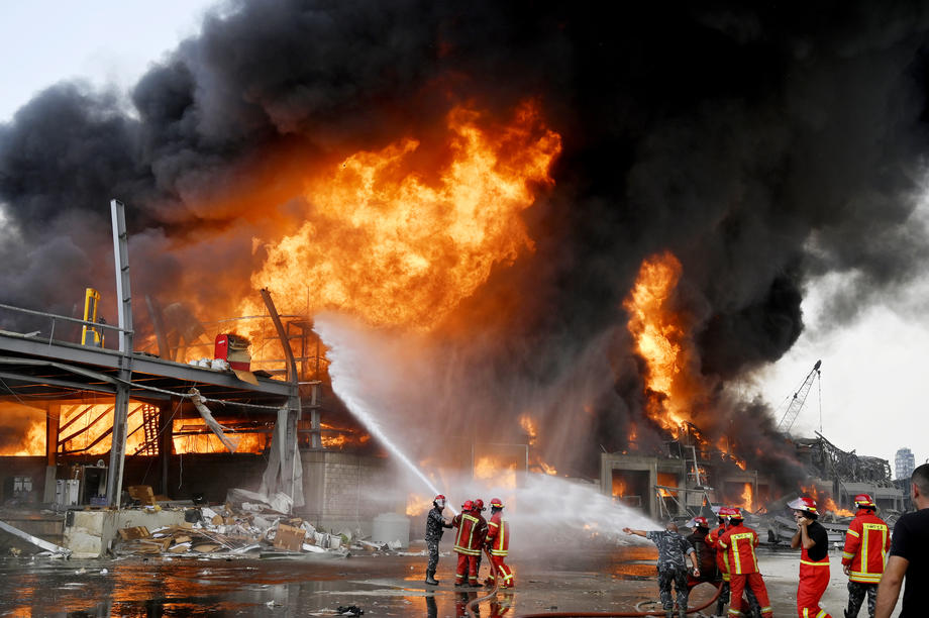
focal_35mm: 39
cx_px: 464
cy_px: 309
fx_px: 1006
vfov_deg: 34.2
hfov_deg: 49.6
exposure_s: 1/800
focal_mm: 39
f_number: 6.3
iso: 400
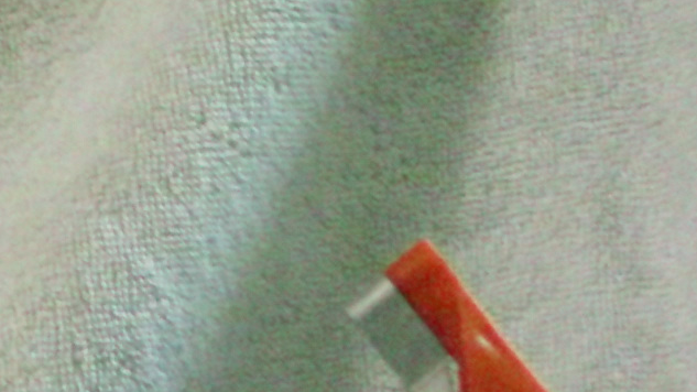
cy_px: 728
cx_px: -97
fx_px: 2476
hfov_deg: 15.5
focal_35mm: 134
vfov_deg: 8.7
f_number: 3.1
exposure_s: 1/14
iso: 1600
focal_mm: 6.3
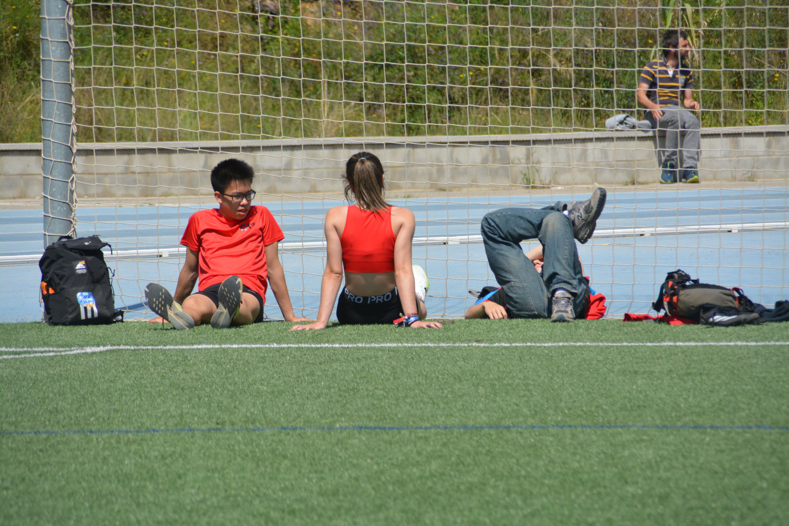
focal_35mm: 300
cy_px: 263
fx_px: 6574
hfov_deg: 6.9
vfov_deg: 4.6
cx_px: 394
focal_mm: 200
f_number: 7.1
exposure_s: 1/1600
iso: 400
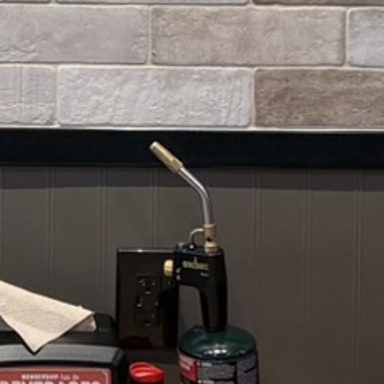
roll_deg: -0.2
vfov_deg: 8.2
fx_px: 2485
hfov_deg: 8.7
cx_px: -129
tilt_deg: -0.2
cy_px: -531
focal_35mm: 198
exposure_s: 1/120
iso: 50
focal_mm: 5.96
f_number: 1.6
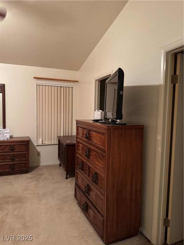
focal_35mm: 24
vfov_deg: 71.6
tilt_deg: -5.8
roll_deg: -1.5
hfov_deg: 56.8
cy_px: 122
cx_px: 92
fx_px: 170
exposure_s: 1/40
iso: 1000
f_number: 1.78
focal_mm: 6.76
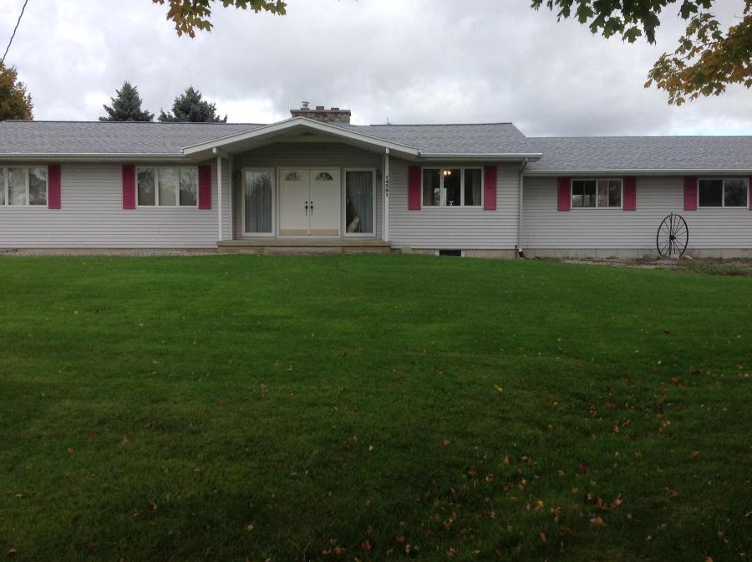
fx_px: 868
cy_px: 252
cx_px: 368
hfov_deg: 46.9
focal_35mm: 40
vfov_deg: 35.8
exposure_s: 1/530
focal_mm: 4.28
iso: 50
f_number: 2.4
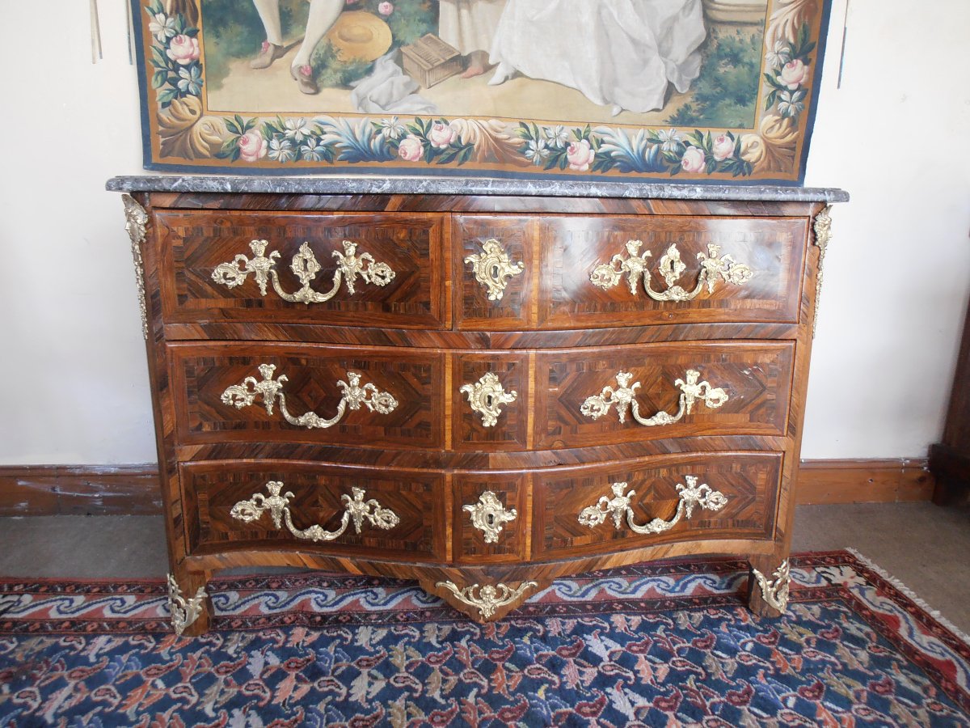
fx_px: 673
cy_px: 364
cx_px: 485
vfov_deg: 56.8
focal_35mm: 24
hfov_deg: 71.6
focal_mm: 4.2
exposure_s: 1/25
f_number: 3
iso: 125
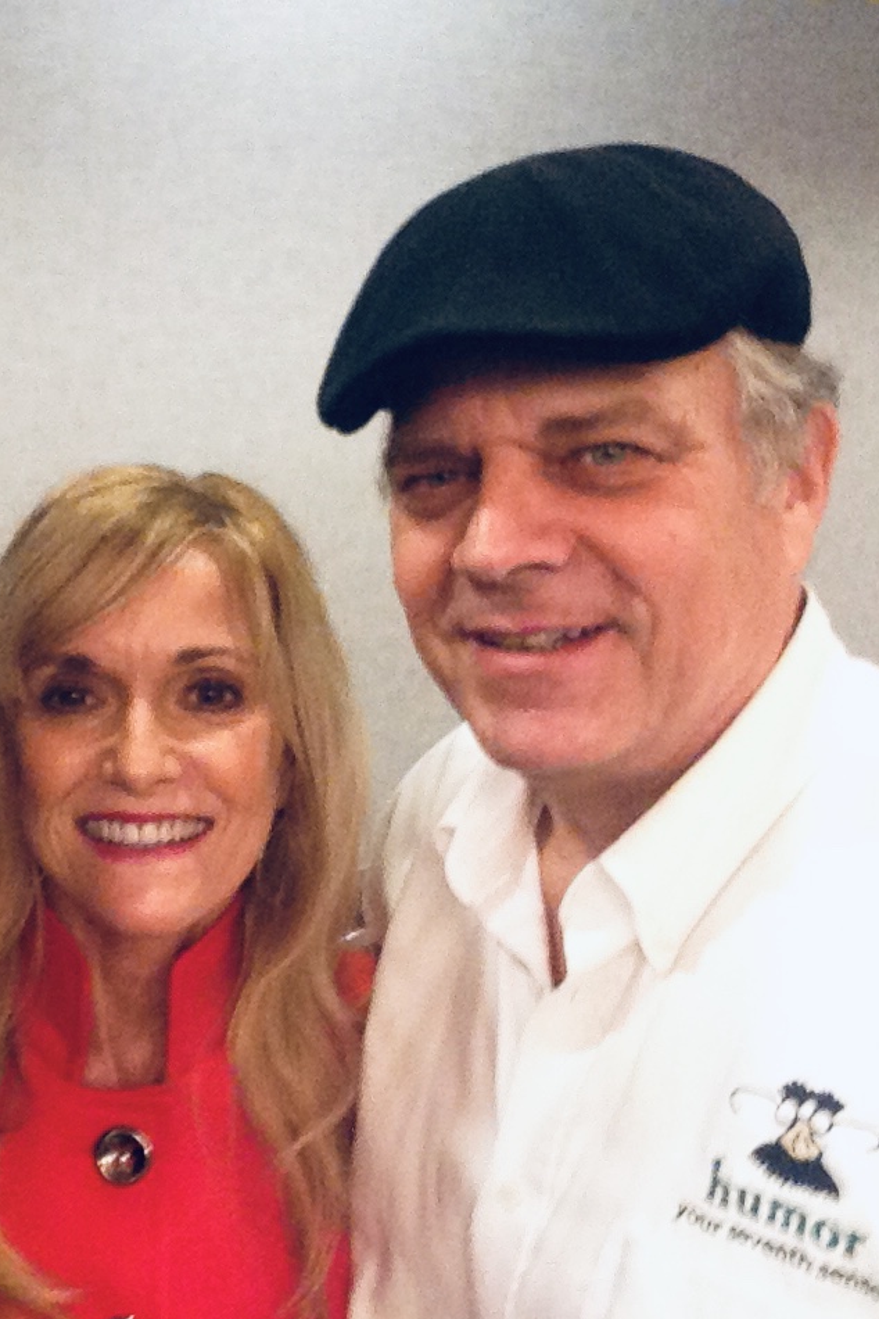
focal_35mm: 49
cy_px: 664
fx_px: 1794
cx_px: 222
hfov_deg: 27.2
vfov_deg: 40.3
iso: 250
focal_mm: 2.18
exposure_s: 1/20
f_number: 2.4
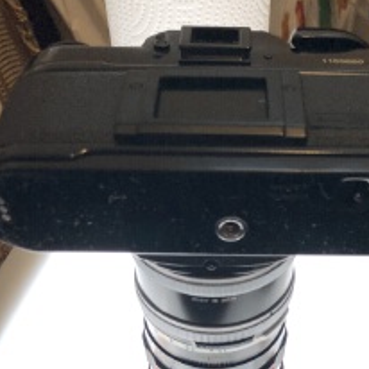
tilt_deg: -49.4
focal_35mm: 48
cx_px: 226
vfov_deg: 34.0
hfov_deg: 35.2
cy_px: 312
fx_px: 579
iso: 25
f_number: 1.8
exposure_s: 1/30
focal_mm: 4
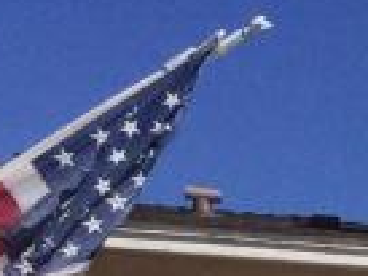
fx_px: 2298
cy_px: 924
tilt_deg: -5.0
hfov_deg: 8.0
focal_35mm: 216
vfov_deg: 6.2
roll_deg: +1.8
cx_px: 1077
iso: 32
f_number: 2.2
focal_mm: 4.15
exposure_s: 1/4566
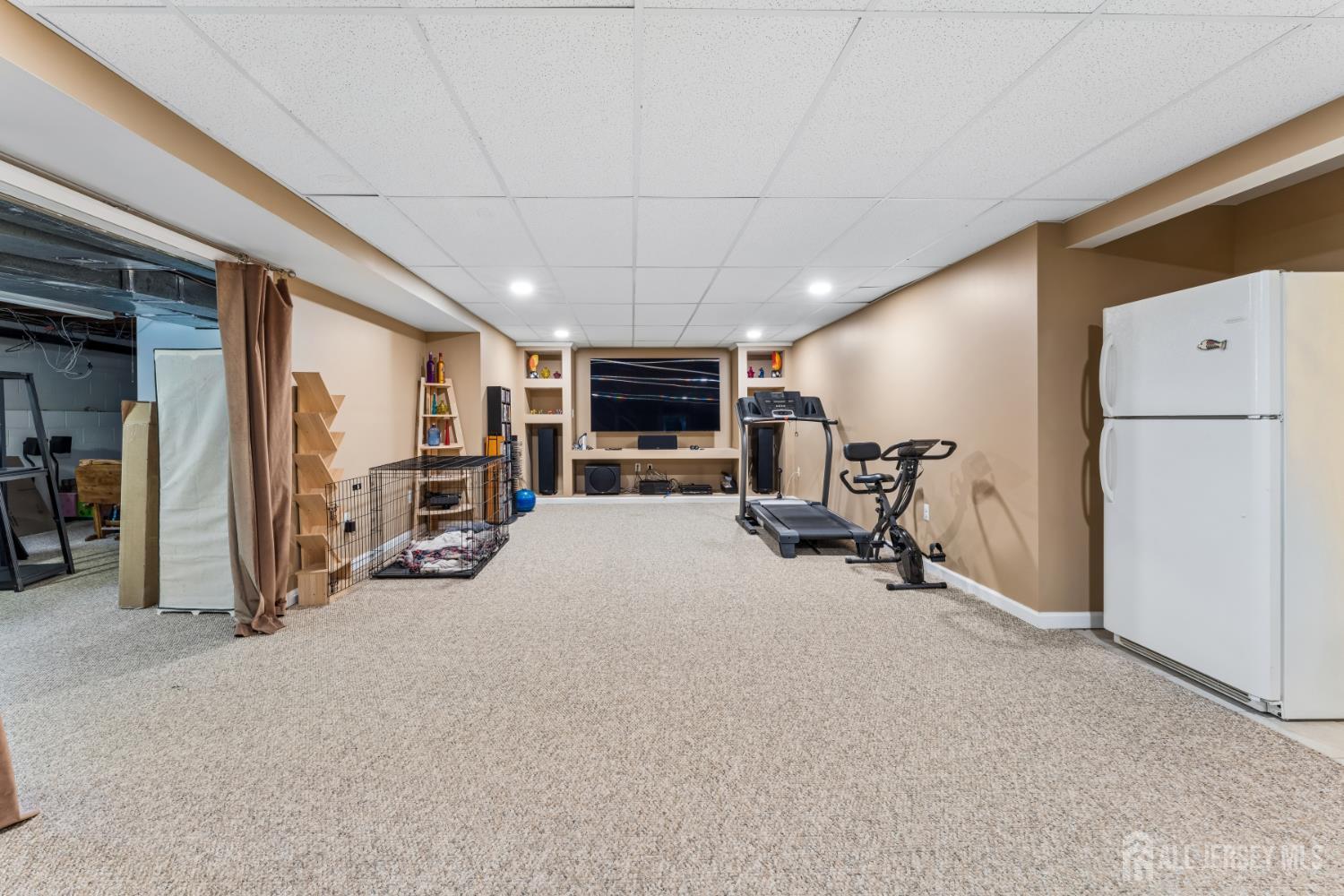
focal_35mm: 14
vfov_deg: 81.2
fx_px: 523
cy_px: 448
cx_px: 672
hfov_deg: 104.3
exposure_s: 1
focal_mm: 14
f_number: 13
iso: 400
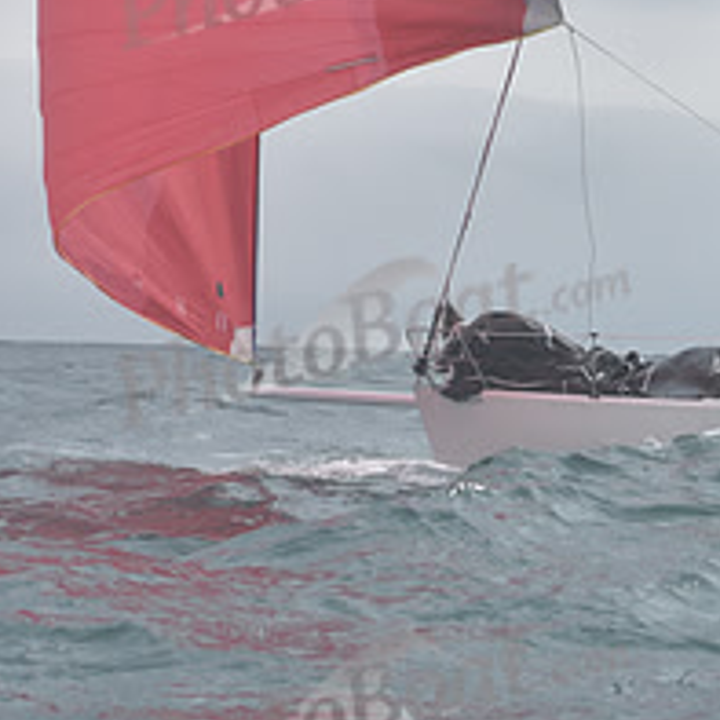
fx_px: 4118
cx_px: 822
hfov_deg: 9.9
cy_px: 93
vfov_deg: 10.0
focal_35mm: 175
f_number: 8
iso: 320
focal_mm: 70
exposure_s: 1/800
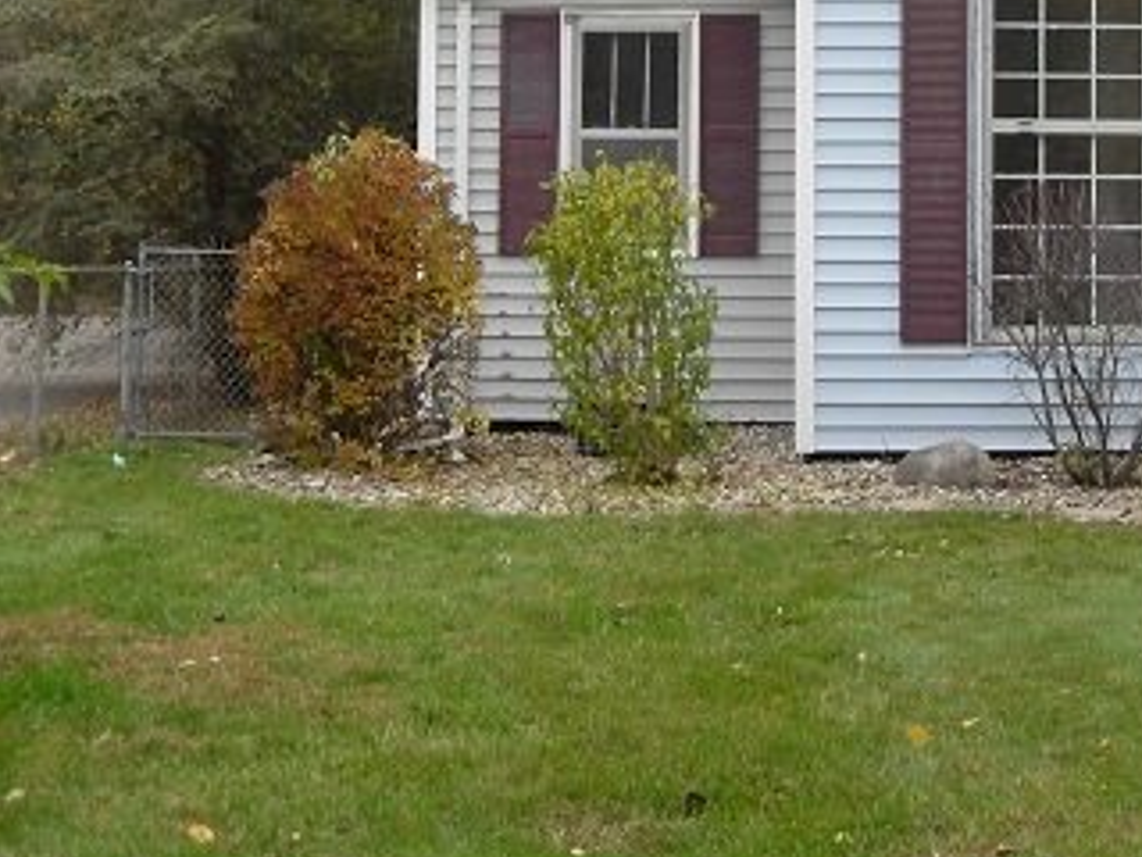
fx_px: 2243
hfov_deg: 27.5
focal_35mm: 68
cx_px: 1024
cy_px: 54
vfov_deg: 21.1
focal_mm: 6.3
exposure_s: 1/60
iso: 100
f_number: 2.8
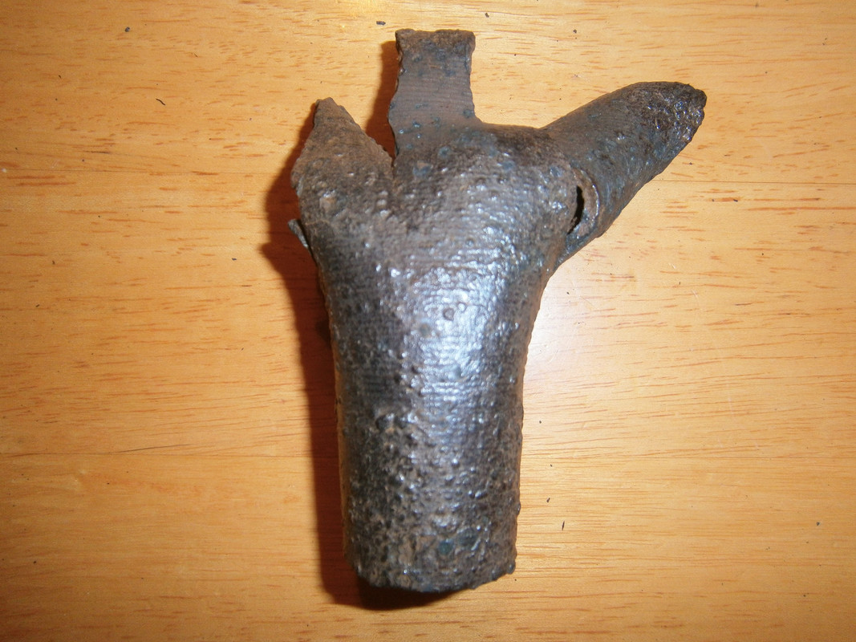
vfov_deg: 53.1
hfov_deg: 67.3
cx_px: 428
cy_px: 321
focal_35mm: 26
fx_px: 643
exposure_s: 1/30
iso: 125
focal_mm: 4.7
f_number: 2.8
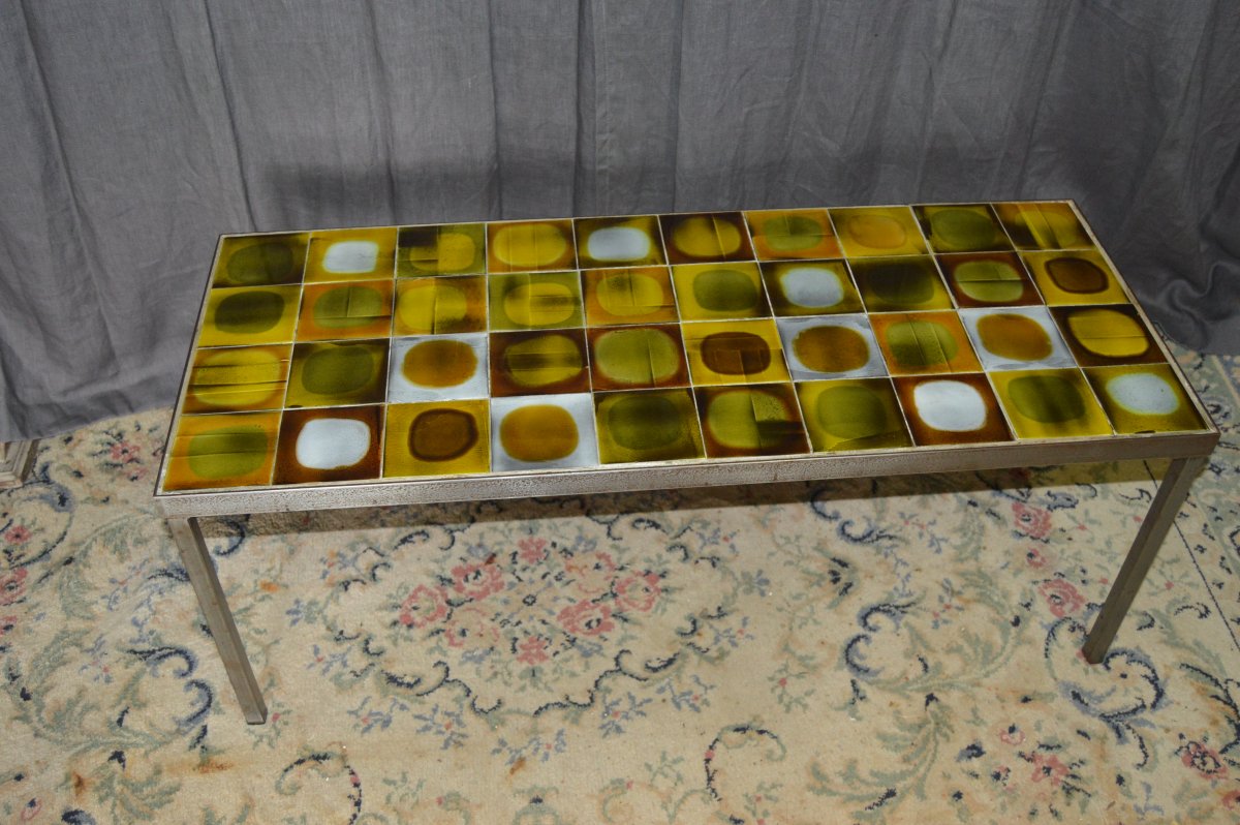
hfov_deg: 55.1
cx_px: 620
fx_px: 1187
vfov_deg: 38.3
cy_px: 412
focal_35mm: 34
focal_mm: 23
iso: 1000
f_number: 3.8
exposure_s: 1/60
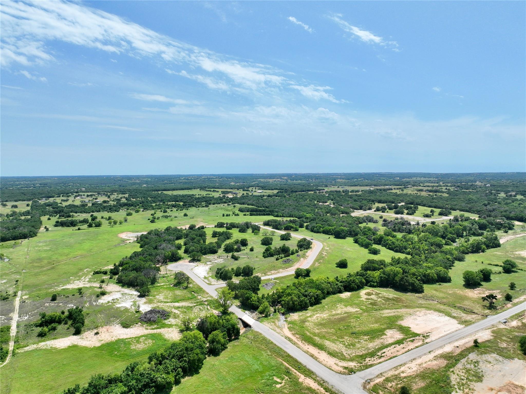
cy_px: 197
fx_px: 365
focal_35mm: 24
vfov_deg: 56.8
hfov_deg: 71.6
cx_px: 263
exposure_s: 1/3200
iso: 200
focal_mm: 12.29
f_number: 2.8
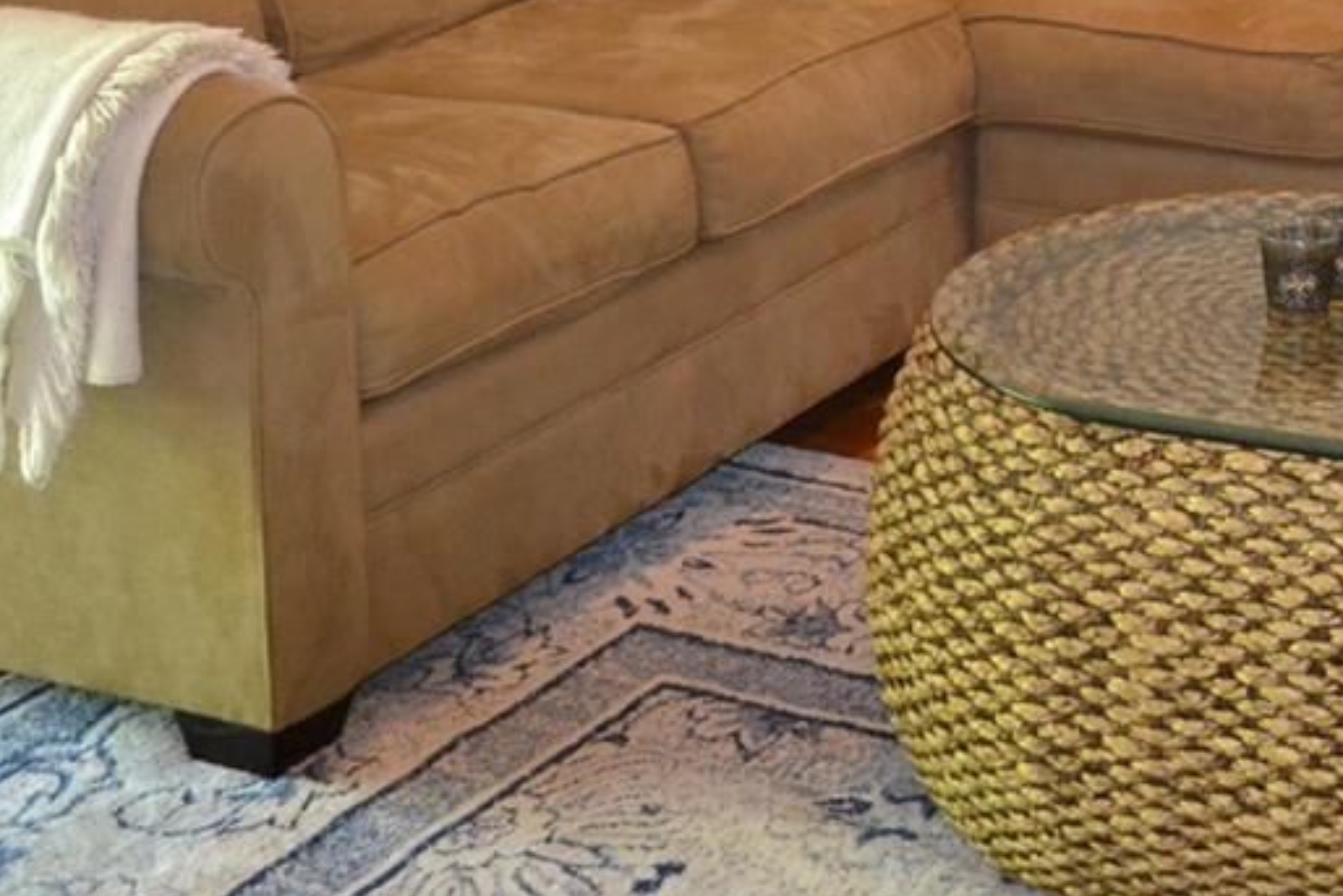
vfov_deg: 15.2
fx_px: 3134
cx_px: 1706
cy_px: -394
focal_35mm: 84
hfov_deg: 22.0
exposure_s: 1/60
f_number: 3.5
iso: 1600
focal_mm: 18
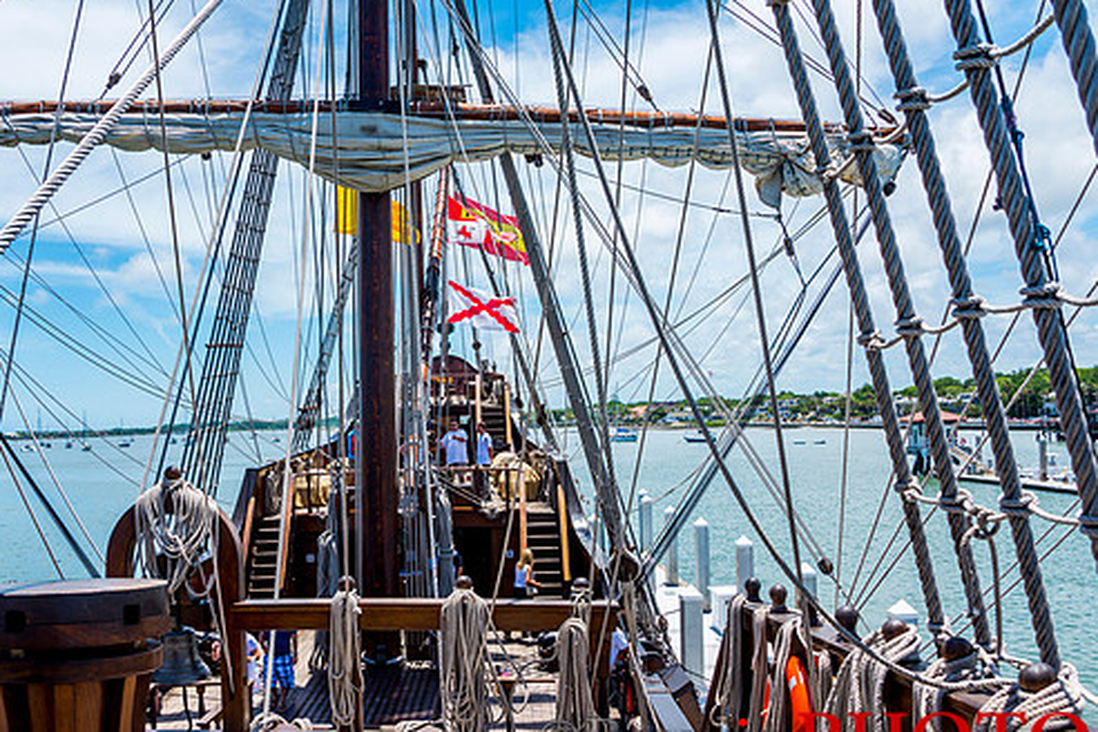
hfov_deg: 57.0
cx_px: 466
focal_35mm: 33
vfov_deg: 39.9
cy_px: 401
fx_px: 1006
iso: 100
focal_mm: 28
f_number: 8
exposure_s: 1/250
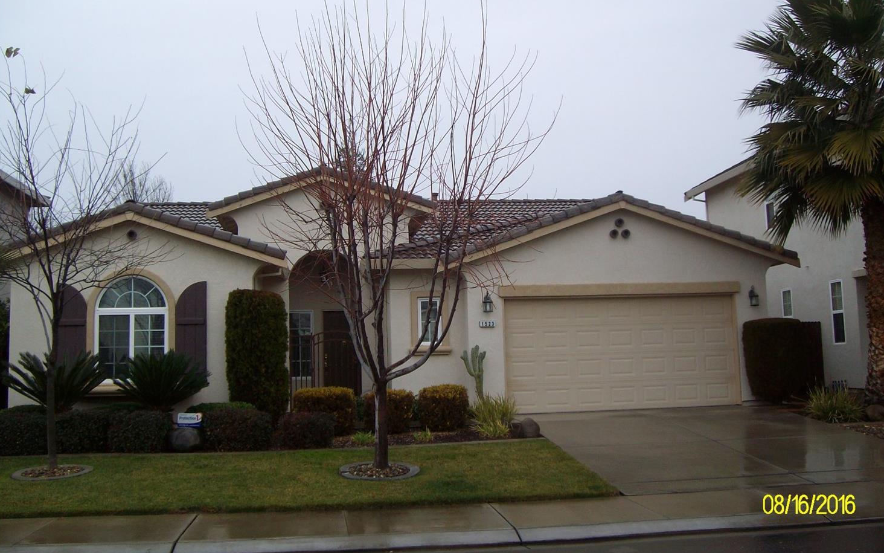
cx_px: 449
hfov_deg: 51.5
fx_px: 915
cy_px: 242
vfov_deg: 33.5
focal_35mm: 38
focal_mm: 5.8
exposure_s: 1/359
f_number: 2.8
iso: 80
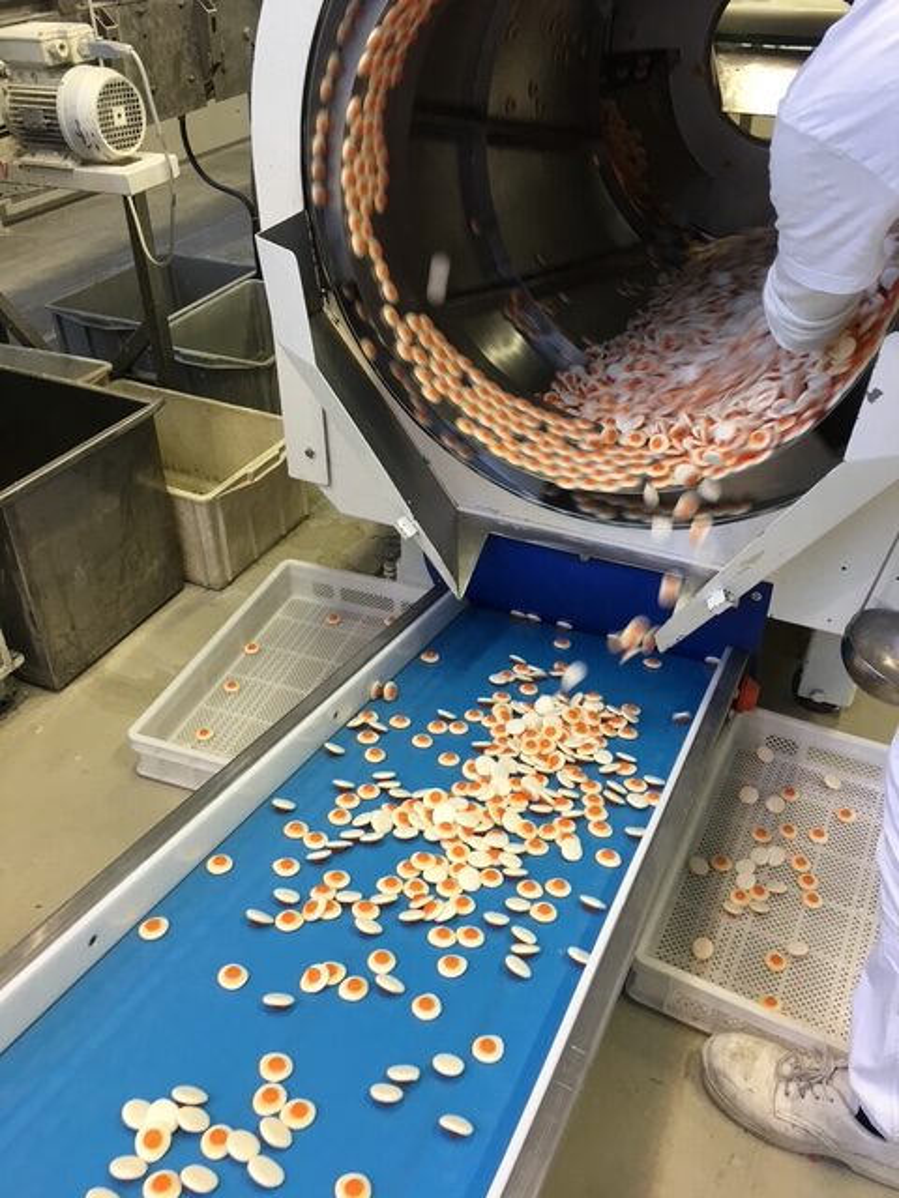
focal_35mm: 29
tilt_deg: -34.6
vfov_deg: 61.7
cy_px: 599
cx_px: 450
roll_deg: +0.1
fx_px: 1004
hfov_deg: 48.2
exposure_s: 1/17
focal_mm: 4.15
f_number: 2.2
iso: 40
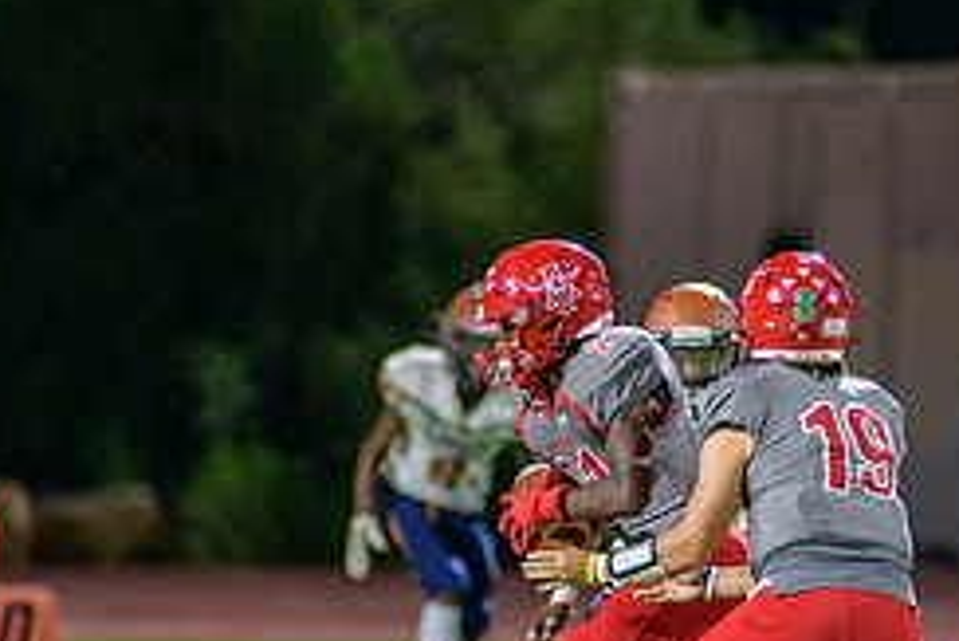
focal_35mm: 712
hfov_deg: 2.9
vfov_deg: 1.9
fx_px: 18977
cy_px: 423
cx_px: 774
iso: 2000
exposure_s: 1/500
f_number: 2.8
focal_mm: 300
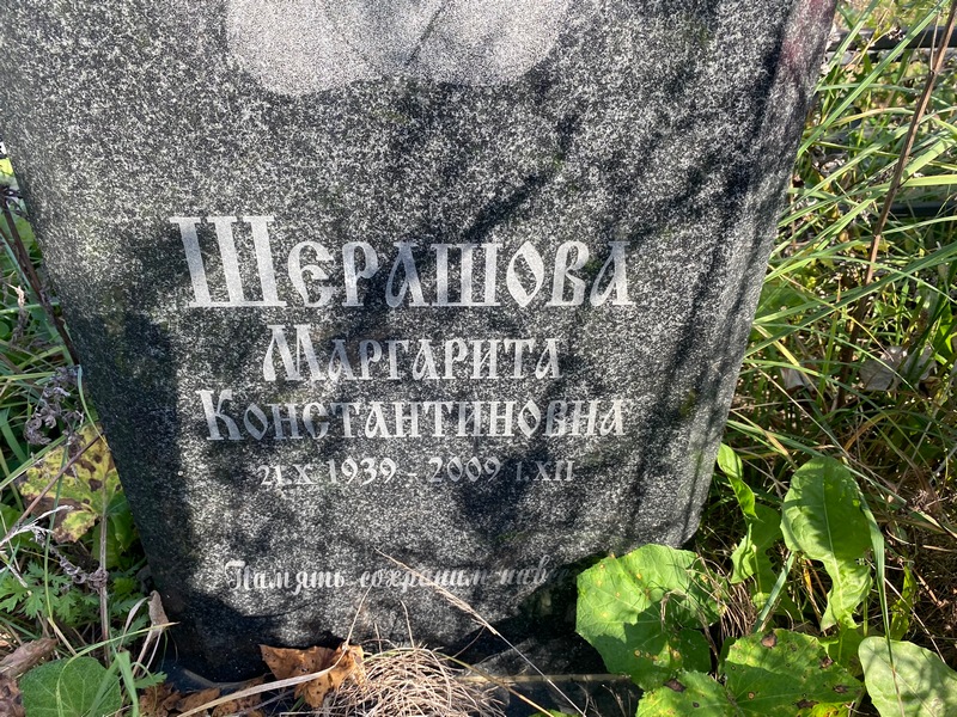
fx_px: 719
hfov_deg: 67.3
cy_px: 358
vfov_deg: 53.1
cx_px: 478
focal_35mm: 26
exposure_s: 1/495
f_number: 1.8
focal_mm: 4.25
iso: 32
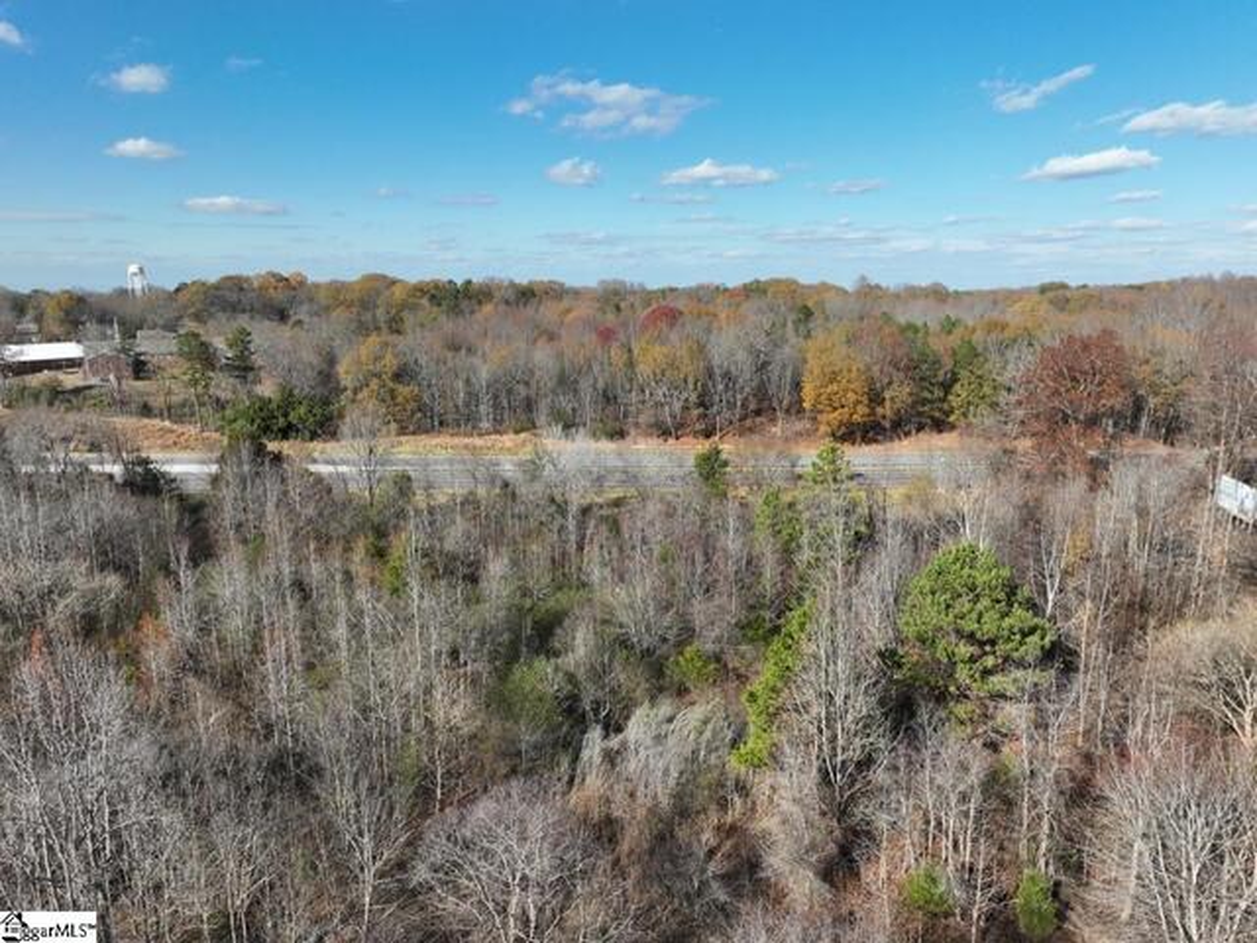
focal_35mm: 24
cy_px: 472
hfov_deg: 71.6
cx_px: 628
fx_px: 872
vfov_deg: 56.8
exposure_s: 1/200
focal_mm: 12.29
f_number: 2.8
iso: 130
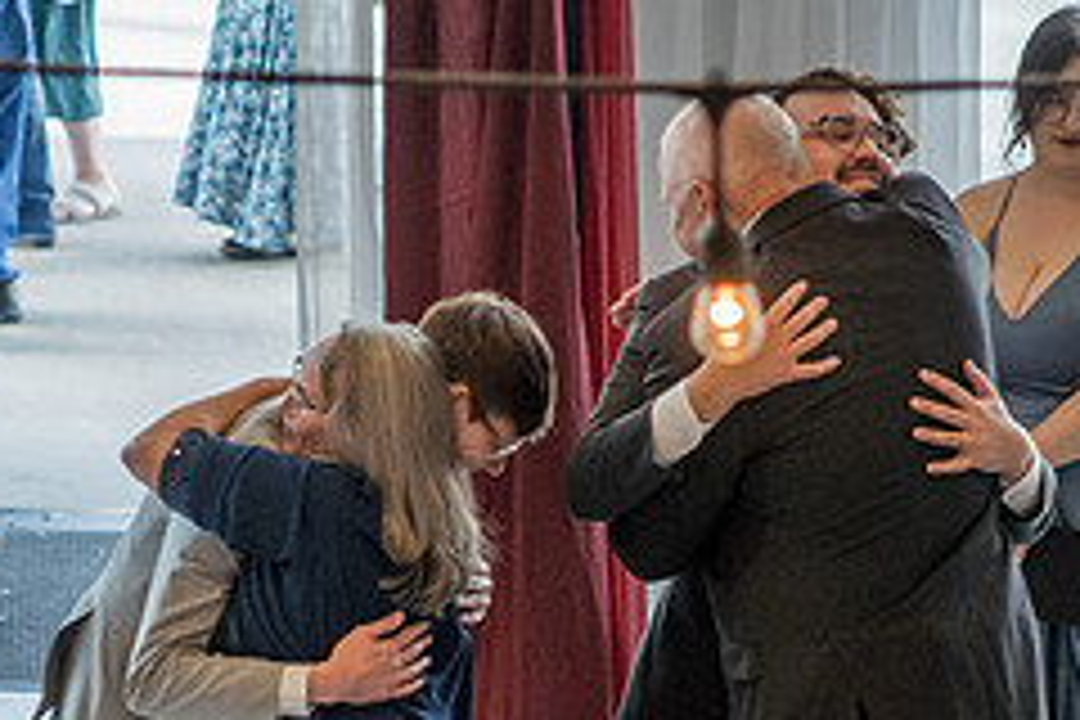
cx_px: 666
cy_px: 727
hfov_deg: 12.2
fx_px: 5070
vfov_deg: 8.1
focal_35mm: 169
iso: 640
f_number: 2.8
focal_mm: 70
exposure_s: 1/200
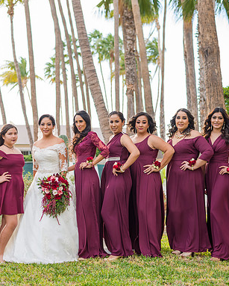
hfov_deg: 21.3
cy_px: 142
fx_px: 601
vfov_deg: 26.7
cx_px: 46
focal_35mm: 71
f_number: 3.2
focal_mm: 50
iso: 125
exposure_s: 1/250
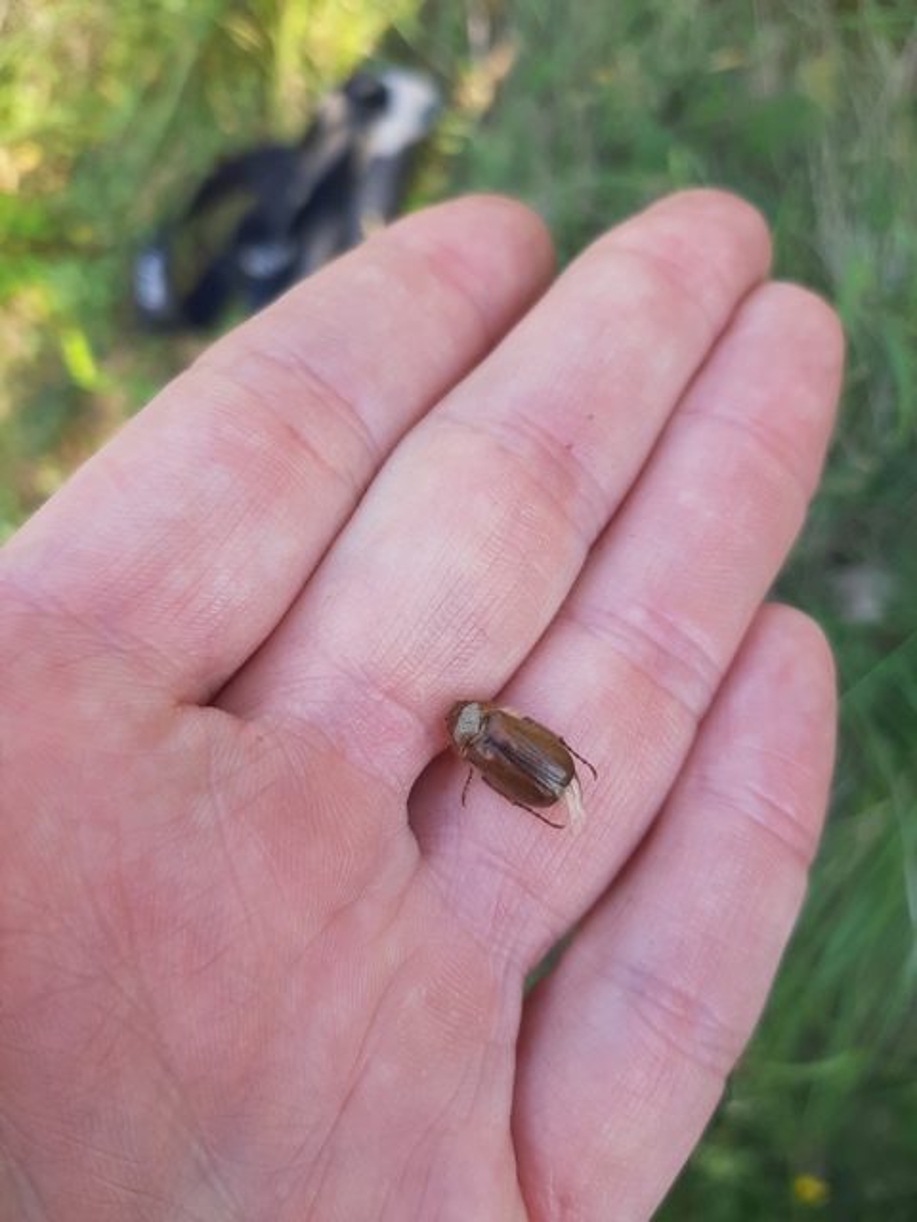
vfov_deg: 67.3
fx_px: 918
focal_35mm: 26
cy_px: 611
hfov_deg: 53.1
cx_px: 458
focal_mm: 3.93
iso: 40
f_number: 1.7
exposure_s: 1/183
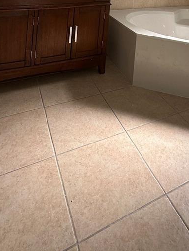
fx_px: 240
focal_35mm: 33
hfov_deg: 41.8
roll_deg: -5.8
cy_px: -41
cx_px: 139
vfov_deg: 40.9
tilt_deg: -1.8
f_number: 2.2
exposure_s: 1/114
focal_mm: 2.22
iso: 40
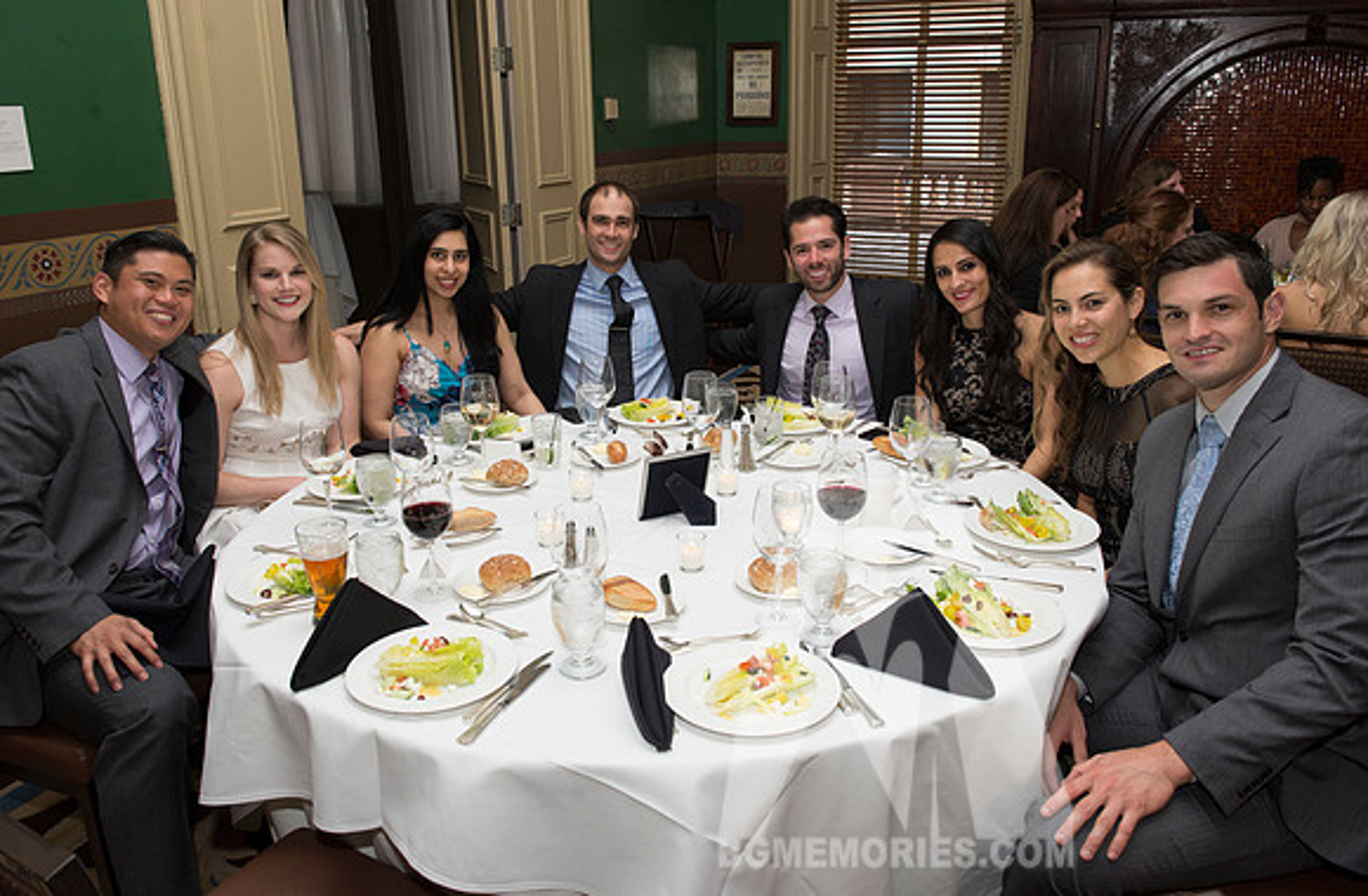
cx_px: 681
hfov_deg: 65.1
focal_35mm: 28
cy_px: 420
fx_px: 1071
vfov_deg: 45.4
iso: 1600
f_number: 8
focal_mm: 27
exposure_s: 1/100
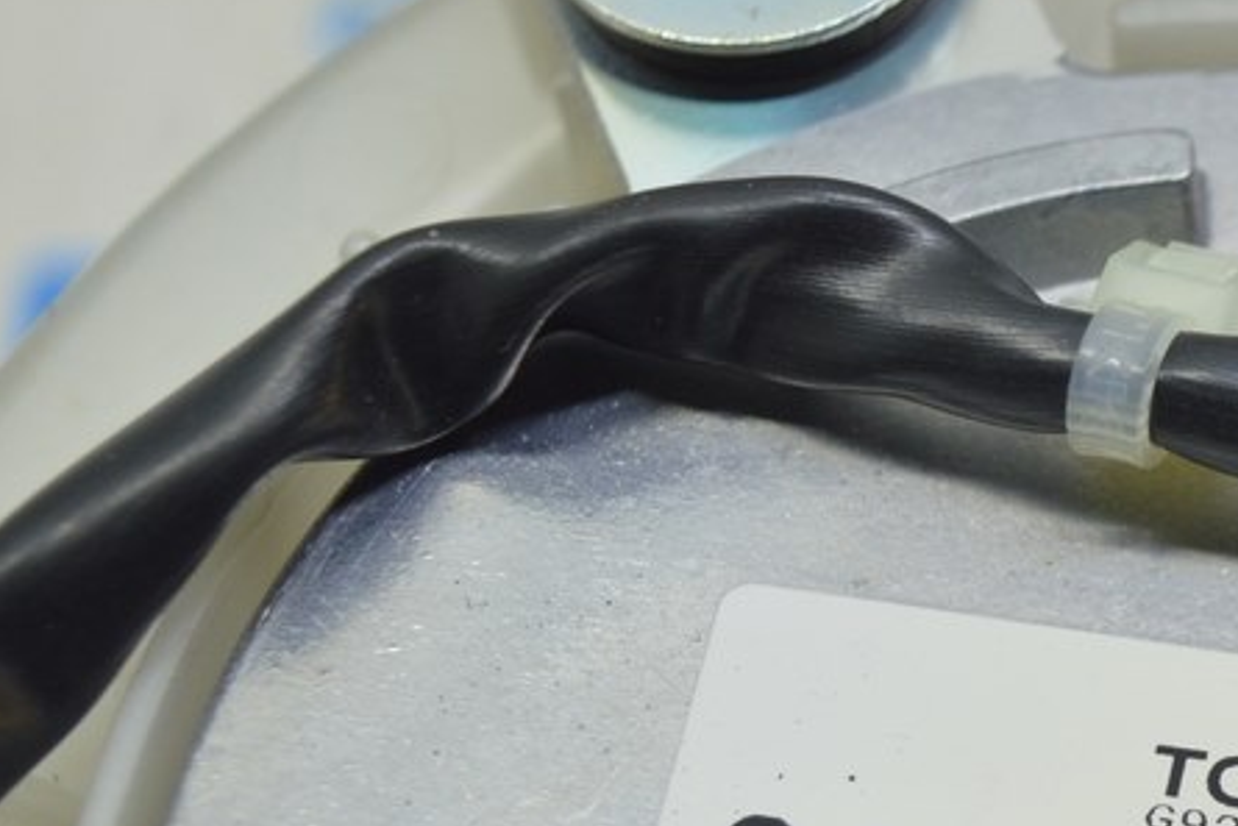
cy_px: 819
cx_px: 1283
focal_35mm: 138
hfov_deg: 14.6
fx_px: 4747
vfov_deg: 9.9
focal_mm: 40
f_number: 5
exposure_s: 1/40
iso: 400
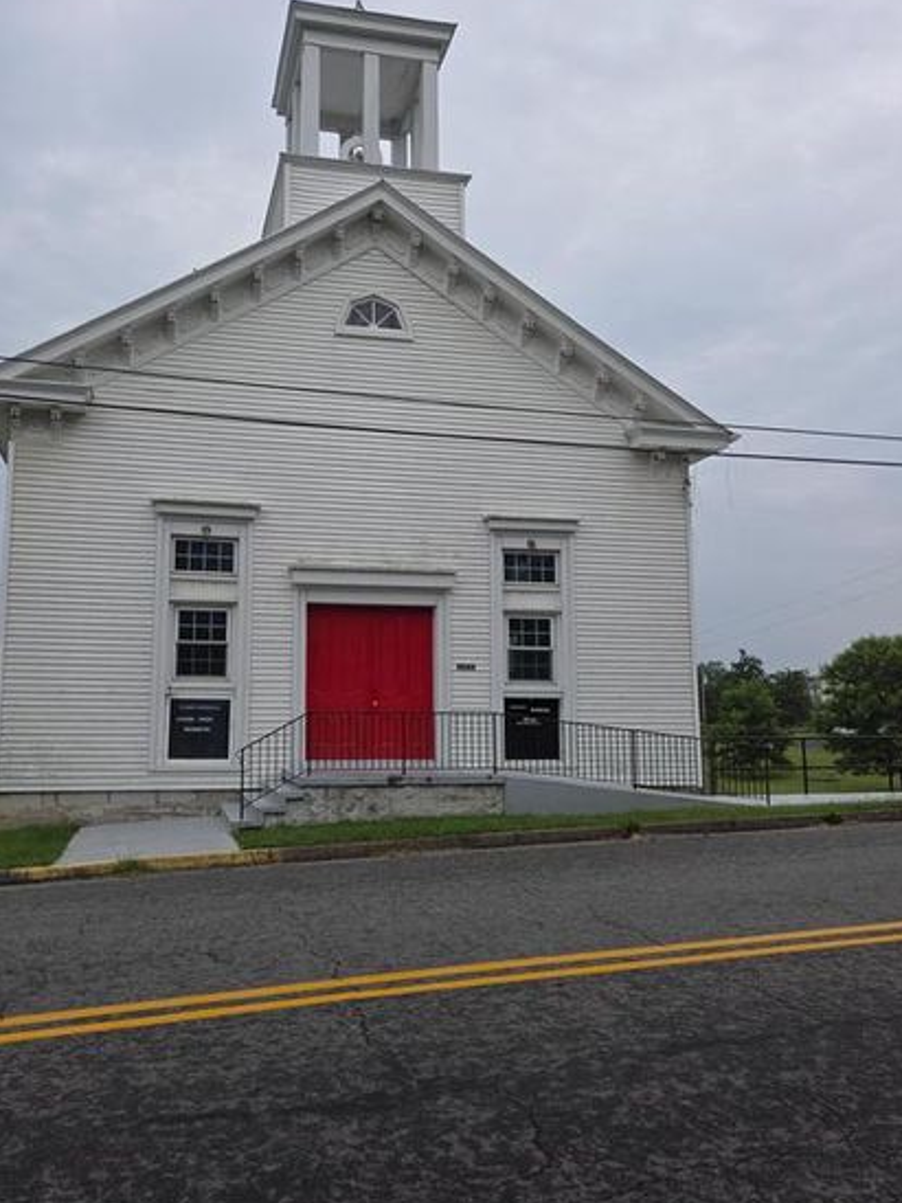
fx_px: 973
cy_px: 596
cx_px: 371
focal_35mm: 28
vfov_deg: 63.4
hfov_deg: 49.5
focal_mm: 5.4
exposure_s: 1/883
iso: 25
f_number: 1.8
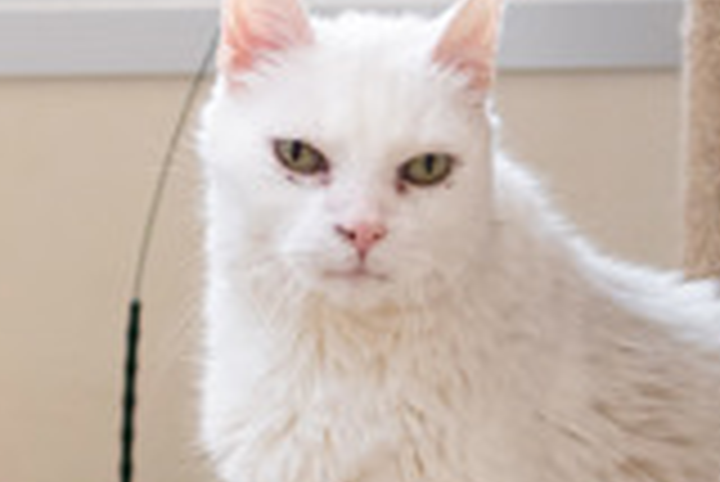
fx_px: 2943
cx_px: 369
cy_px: 351
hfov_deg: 13.9
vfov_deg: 9.3
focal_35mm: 147
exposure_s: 1/400
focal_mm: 28
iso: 1000
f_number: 2.5
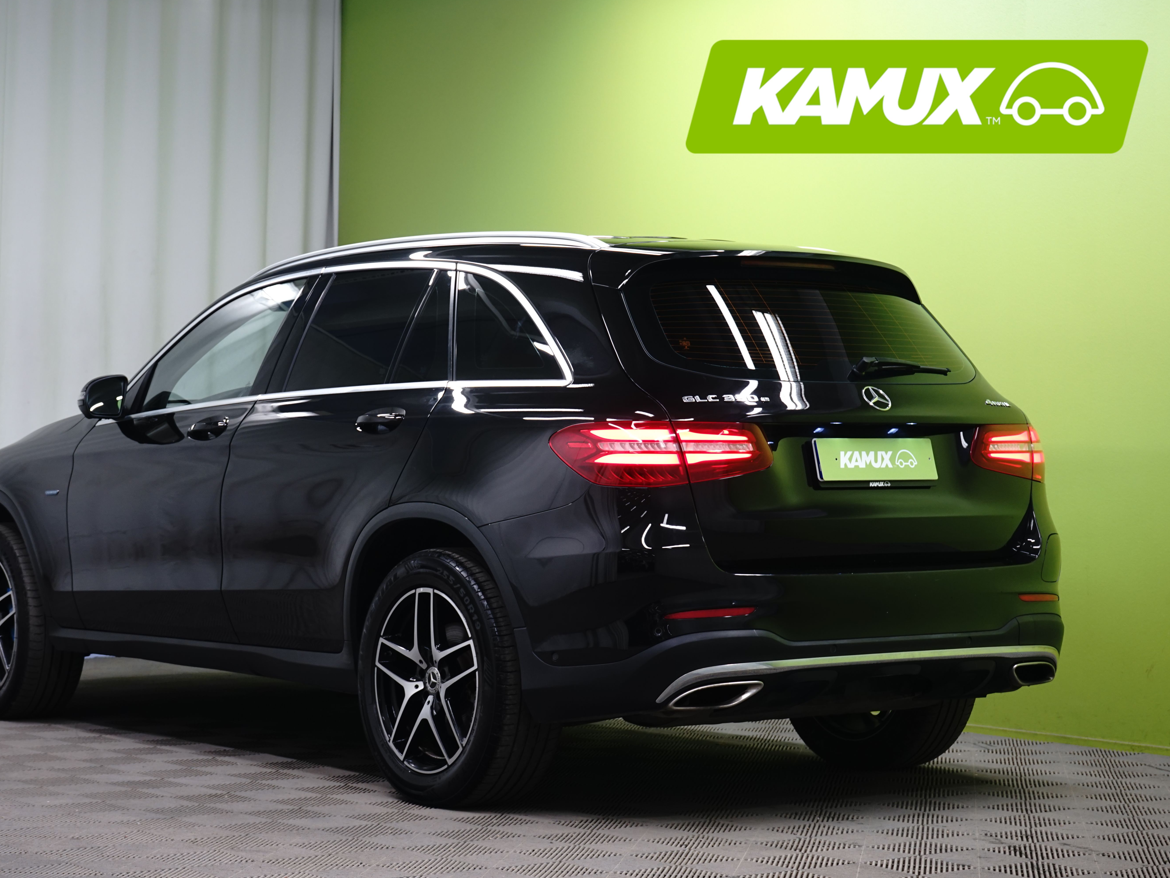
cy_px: 438
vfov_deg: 19.4
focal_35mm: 76
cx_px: 521
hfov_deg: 25.6
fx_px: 2569
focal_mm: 70
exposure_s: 1/6
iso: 500
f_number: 8
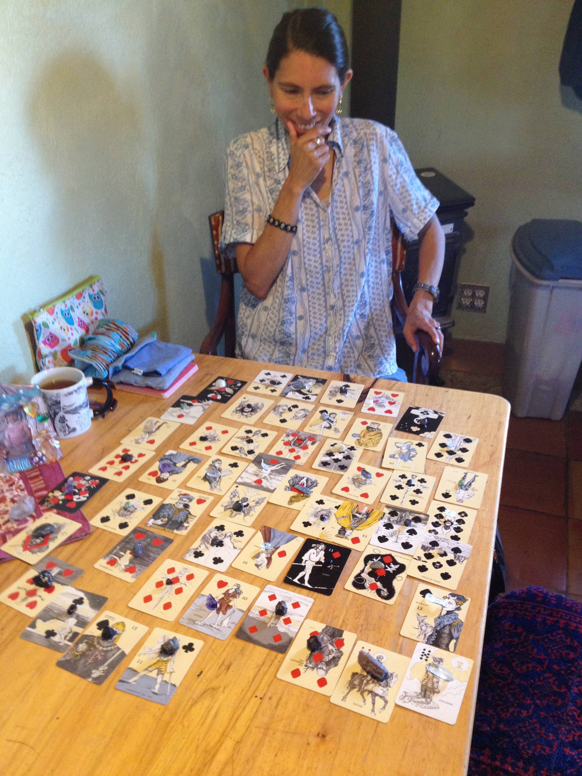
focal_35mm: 35
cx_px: 291
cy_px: 388
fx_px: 785
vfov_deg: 52.6
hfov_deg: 40.7
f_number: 2.4
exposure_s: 1/20
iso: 200
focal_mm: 4.28
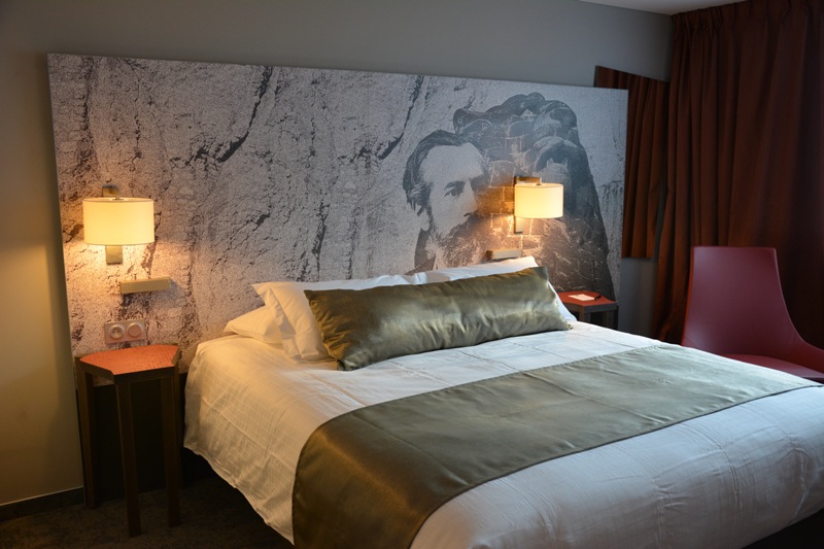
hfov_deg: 57.2
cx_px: 412
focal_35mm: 33
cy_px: 274
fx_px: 755
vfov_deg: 40.0
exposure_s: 1/60
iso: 500
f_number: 4
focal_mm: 22
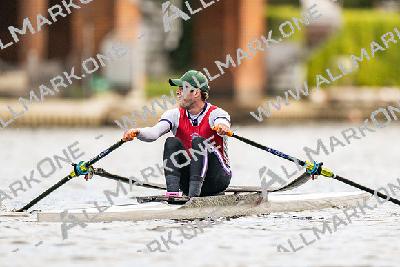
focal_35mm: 900
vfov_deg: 1.5
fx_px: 10007
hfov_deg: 2.3
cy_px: 134
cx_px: 200
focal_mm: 600
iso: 400
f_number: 4
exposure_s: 1/2500
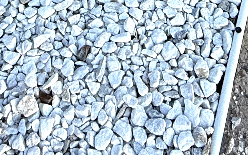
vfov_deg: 12.1
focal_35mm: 77
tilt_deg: -23.2
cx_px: 146
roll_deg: -0.4
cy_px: -255
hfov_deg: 26.8
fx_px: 521
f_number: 2.2
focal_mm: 2.22
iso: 50
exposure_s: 1/486
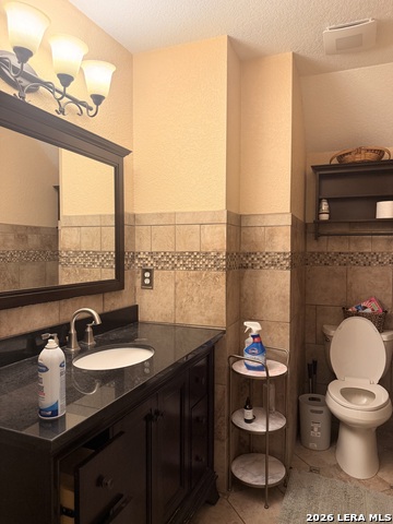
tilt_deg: -2.1
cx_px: 196
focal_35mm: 24
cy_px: 262
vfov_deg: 71.6
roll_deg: -0.2
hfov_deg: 56.8
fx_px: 363
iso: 160
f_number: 1.78
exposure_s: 1/60
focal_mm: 6.76
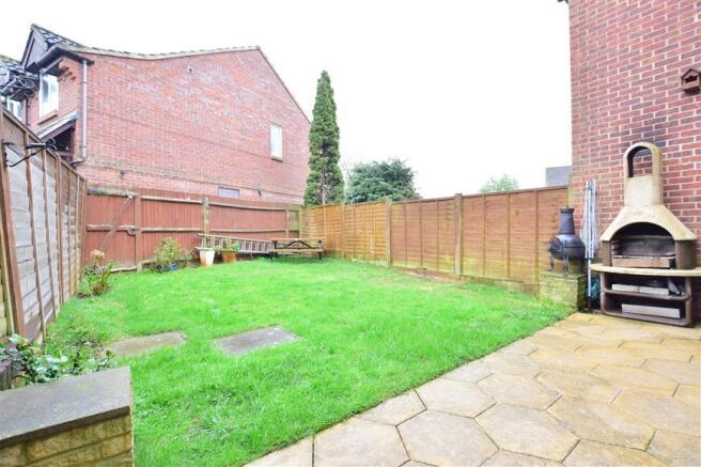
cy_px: 234
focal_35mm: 15
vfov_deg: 77.3
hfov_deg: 100.4
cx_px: 350
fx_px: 292
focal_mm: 10
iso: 500
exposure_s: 1/125
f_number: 5.6
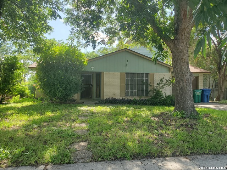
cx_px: 114
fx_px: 170
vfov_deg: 53.1
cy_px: 85
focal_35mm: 26
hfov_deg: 67.3
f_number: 2.4
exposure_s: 1/320
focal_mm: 4.3
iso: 50
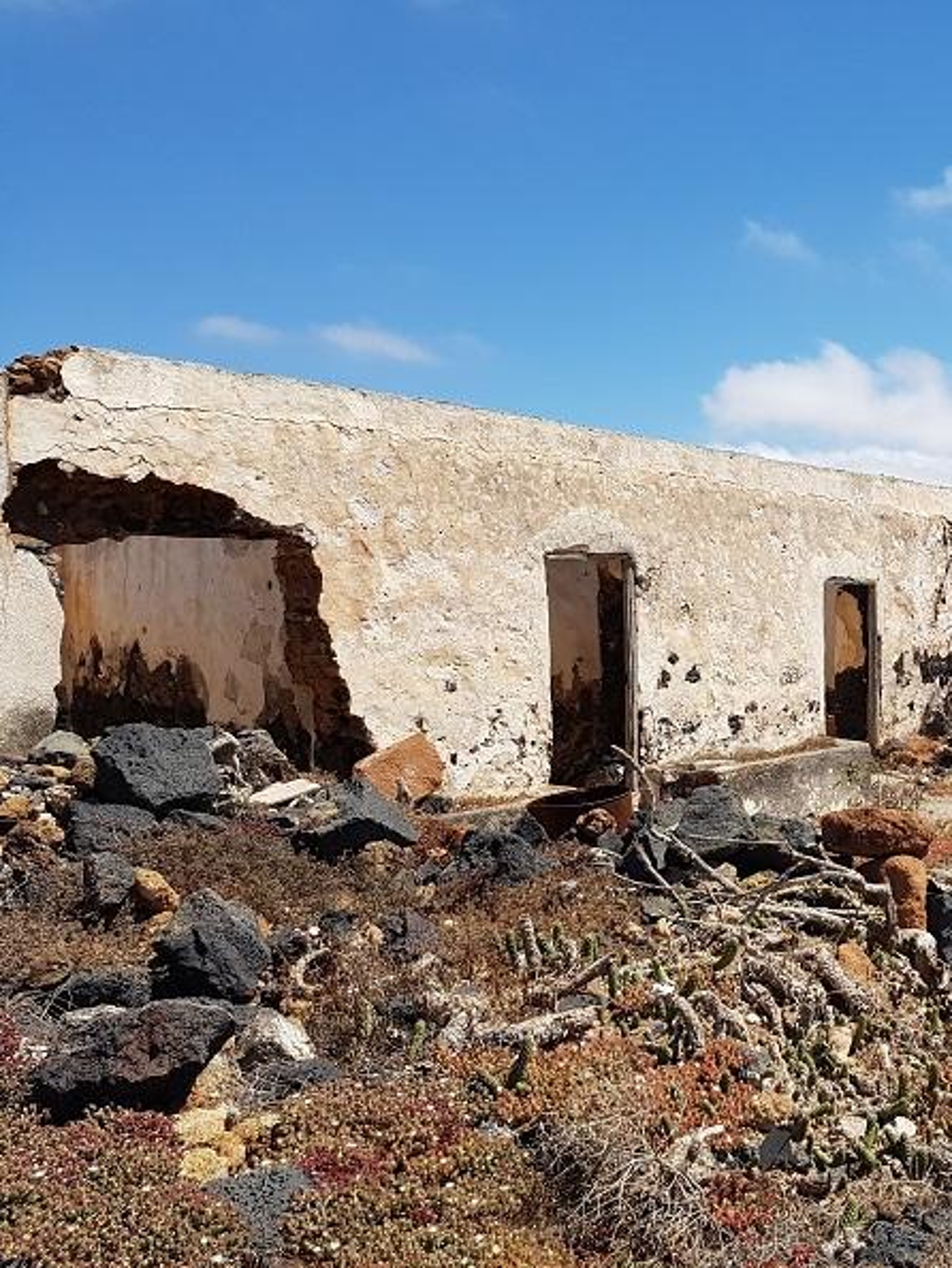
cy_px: 638
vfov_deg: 52.6
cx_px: 850
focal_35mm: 35
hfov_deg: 38.1
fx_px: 1282
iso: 50
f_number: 1.7
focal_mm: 4.2
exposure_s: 1/2944
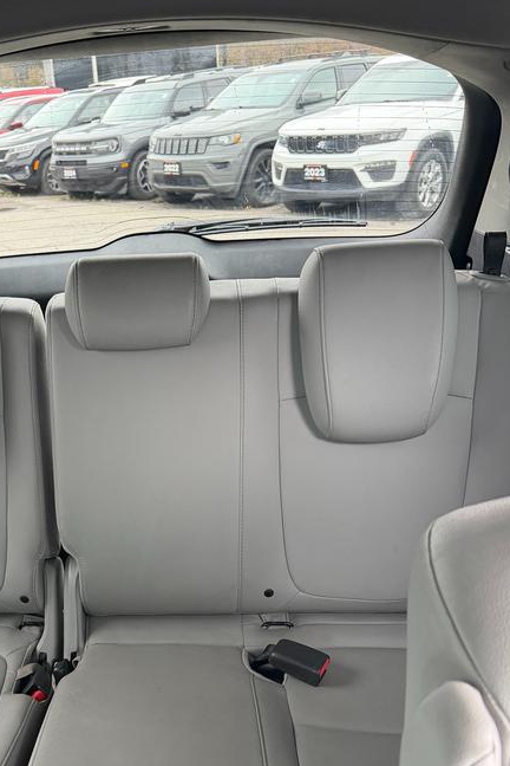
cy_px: 494
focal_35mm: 37
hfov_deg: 34.9
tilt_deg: -28.0
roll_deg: +3.9
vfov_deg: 51.2
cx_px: 107
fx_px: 786
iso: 200
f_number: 1.78
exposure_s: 1/101
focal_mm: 6.76
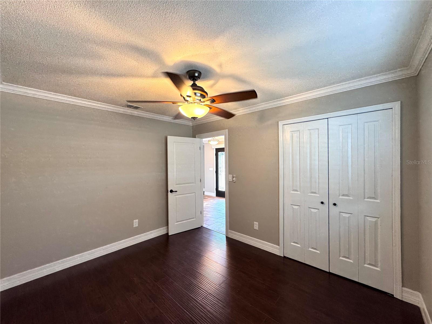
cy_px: 162
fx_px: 175
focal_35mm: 14
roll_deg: +0.4
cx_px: 216
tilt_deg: -0.6
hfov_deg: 102.1
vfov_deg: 85.7
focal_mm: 2.22
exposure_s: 1/60
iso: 200
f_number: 2.2
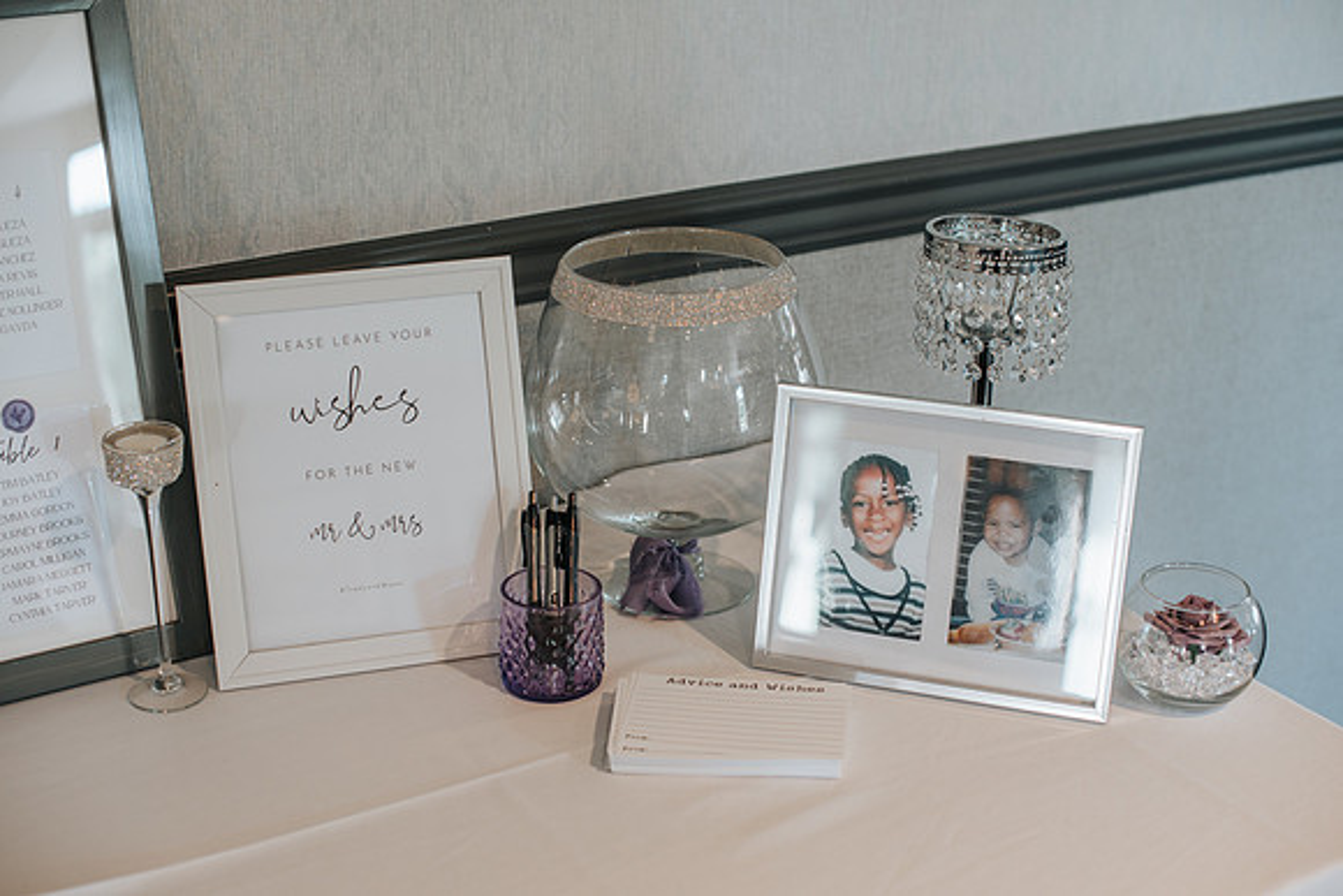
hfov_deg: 39.6
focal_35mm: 50
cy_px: 448
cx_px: 672
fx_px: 1866
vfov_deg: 27.0
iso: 280
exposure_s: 1/50
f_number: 3.2
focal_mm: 50
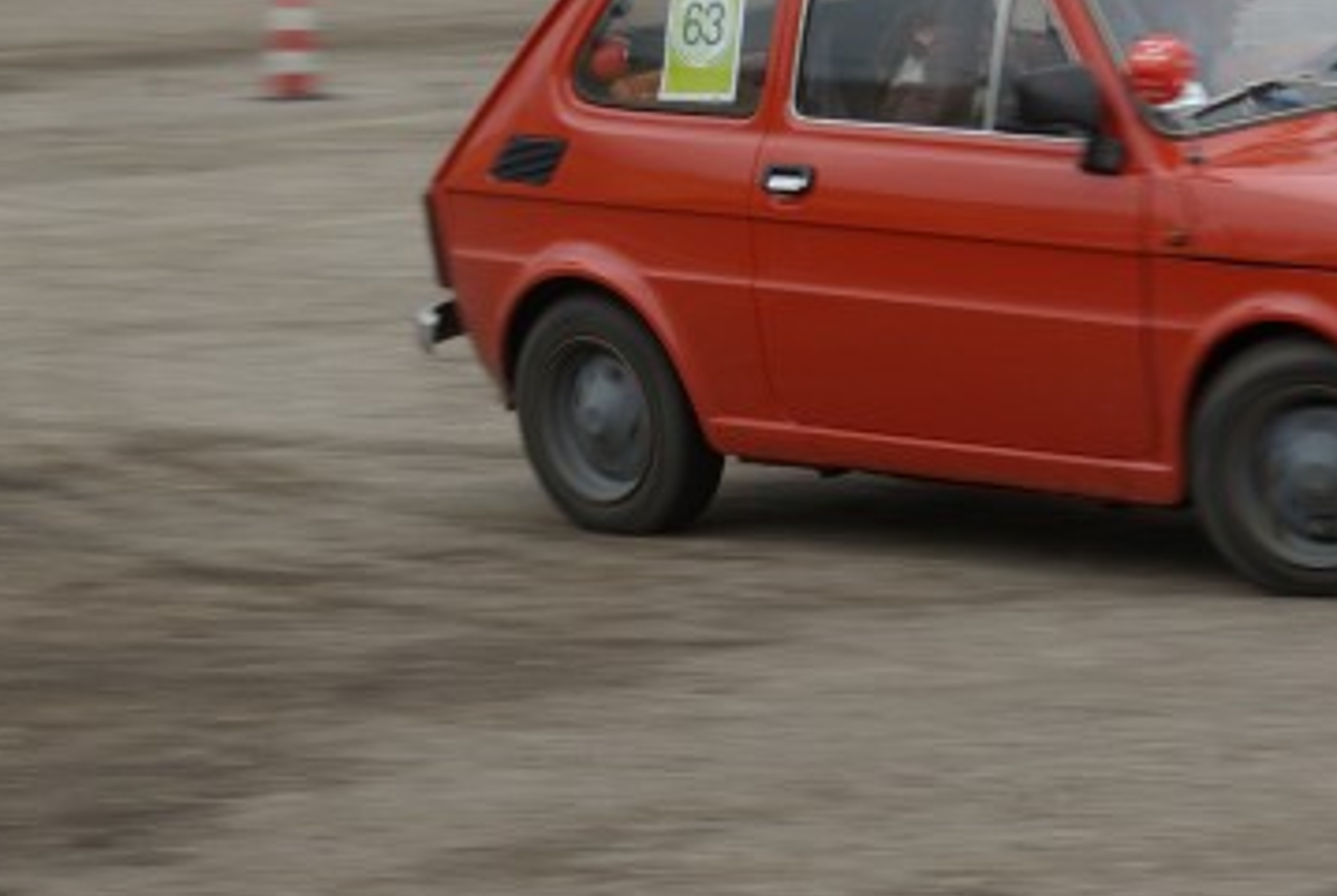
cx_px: 1173
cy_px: 147
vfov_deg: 7.5
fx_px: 6849
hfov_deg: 11.1
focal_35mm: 184
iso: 100
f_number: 13
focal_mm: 55
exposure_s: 1/50
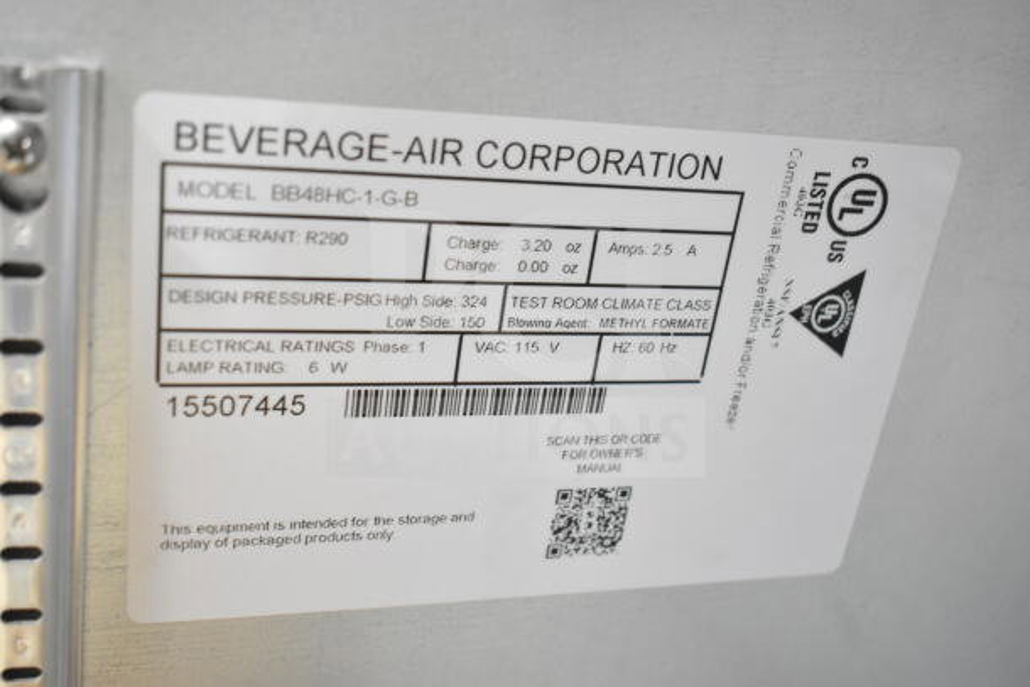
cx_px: 515
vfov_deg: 33.0
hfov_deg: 47.9
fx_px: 1159
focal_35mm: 40
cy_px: 344
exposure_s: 1/40
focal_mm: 27
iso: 2500
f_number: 4
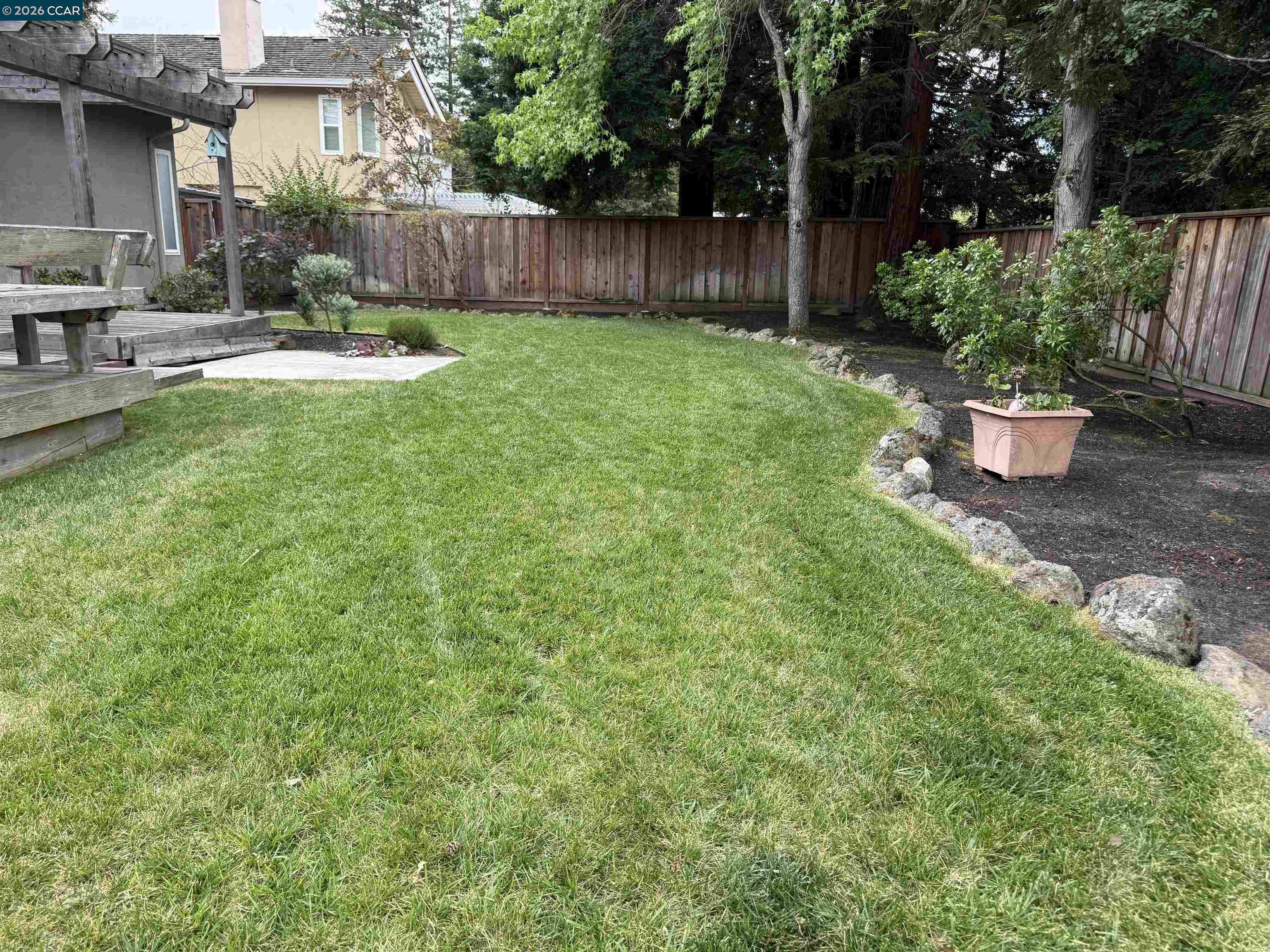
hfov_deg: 71.6
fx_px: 881
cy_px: 476
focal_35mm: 24
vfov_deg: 56.8
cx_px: 635
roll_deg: -2.1
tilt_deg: -13.7
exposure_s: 1/528
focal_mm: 6.76
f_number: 1.78
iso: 80
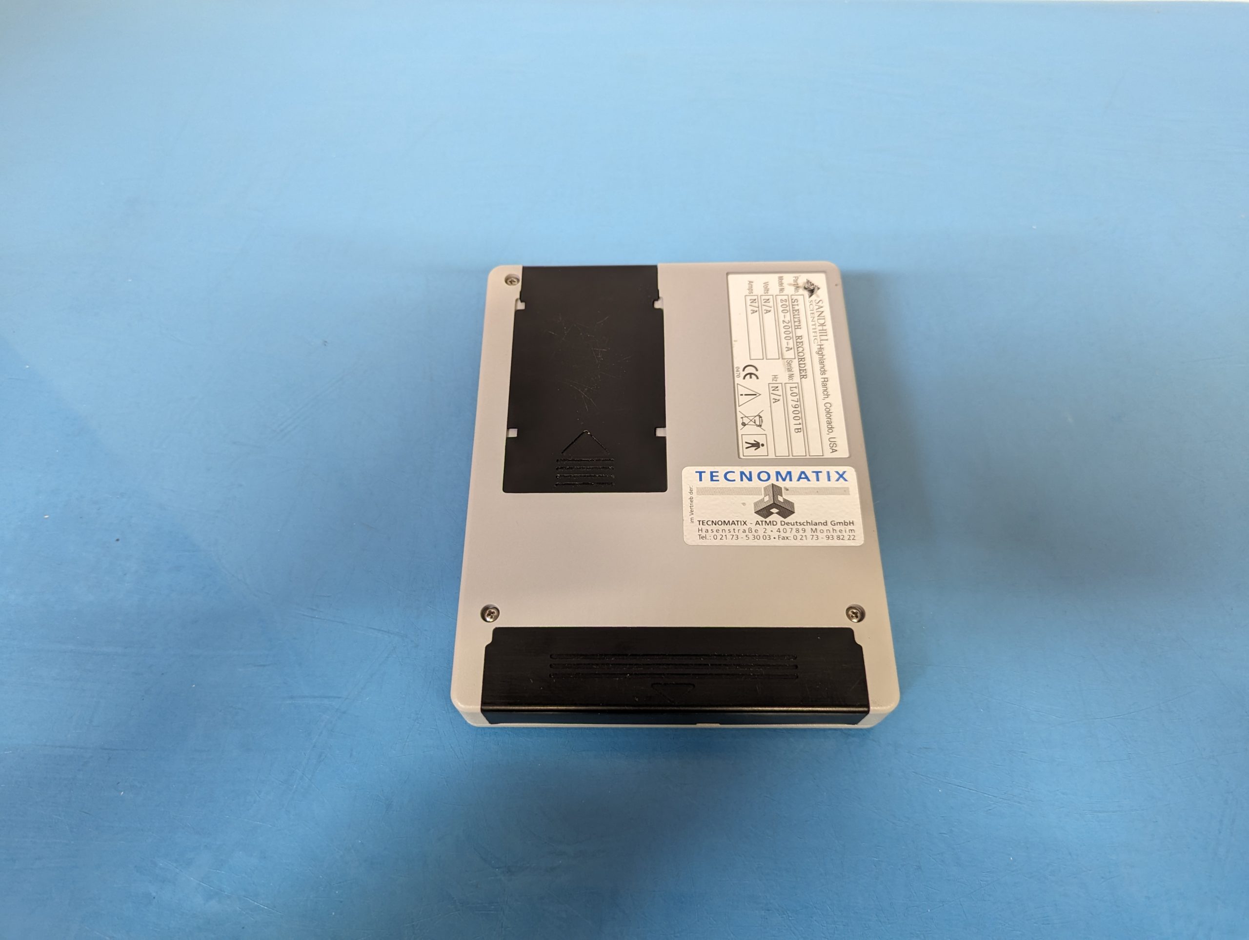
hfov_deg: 71.5
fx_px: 867
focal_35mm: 24
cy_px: 470
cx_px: 624
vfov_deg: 56.9
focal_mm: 6.81
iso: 167
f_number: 1.85
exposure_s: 1/23.8
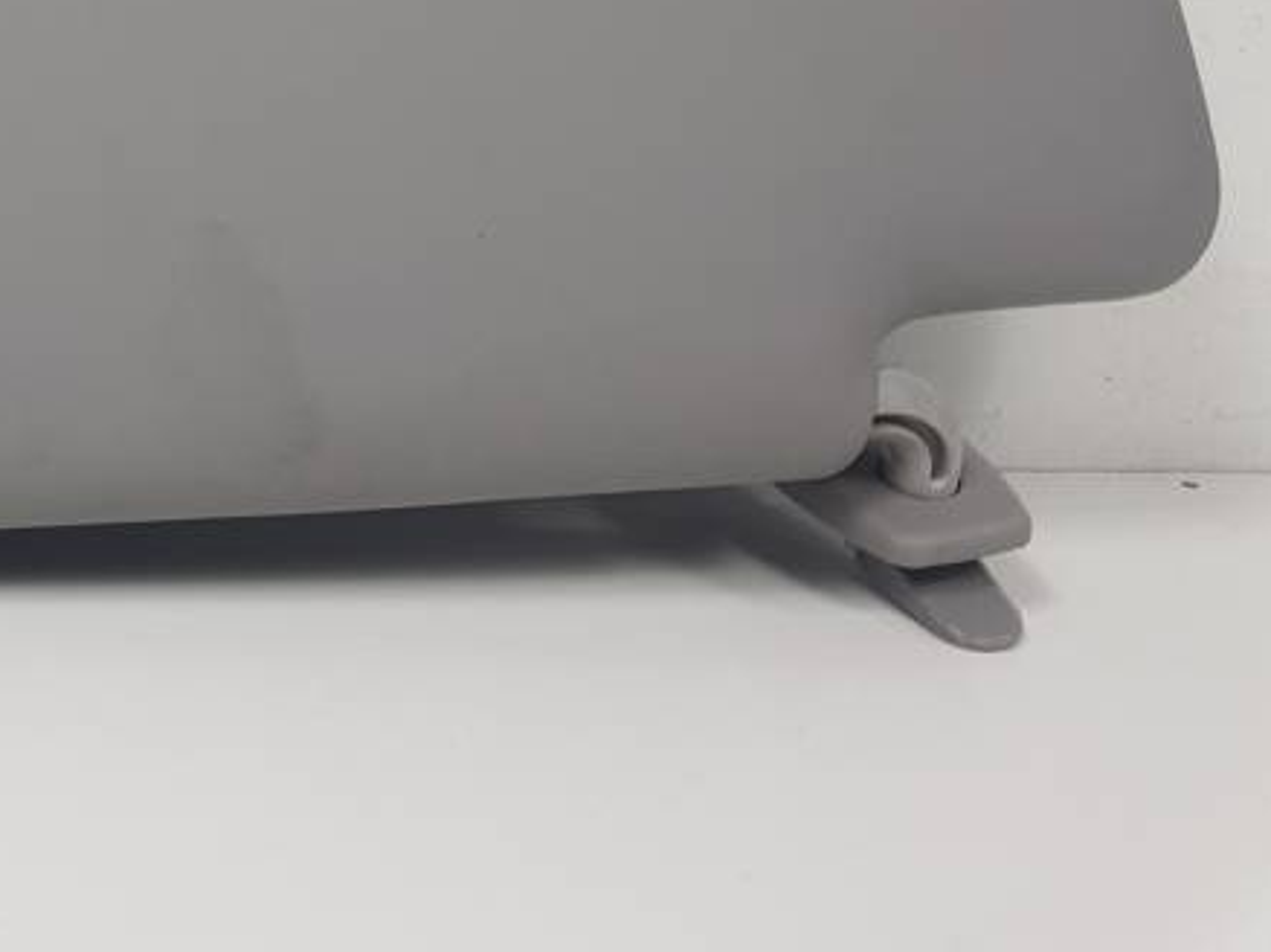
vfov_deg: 24.3
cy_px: -41
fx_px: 2092
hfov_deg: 30.4
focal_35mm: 57
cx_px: -107
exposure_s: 1/286
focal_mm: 4.2
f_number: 1.7
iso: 40
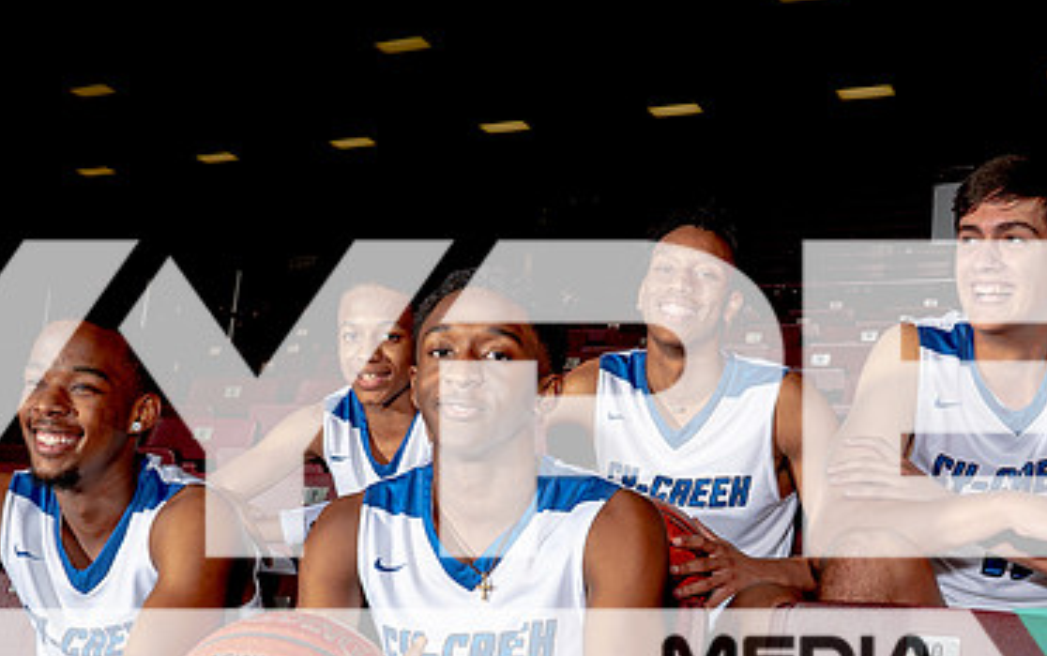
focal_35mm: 50
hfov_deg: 40.3
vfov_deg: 25.7
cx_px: 483
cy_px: 461
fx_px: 1428
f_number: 8
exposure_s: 1/125
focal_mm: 26
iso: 100
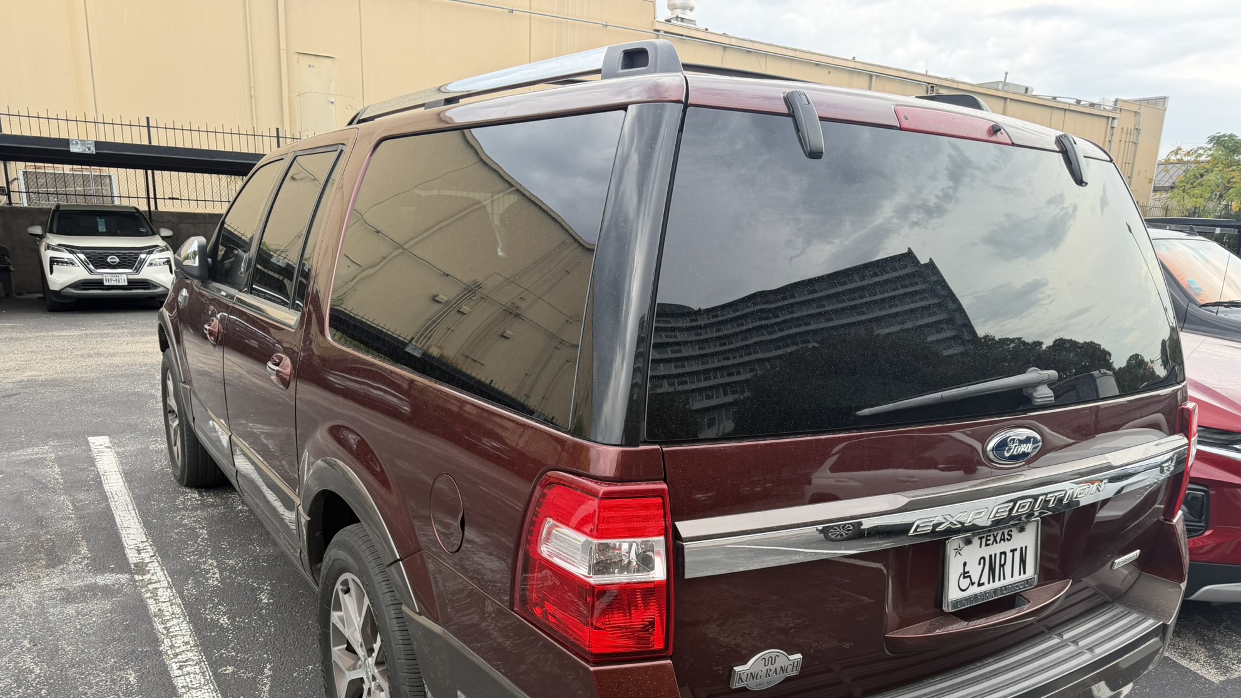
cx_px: 638
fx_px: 889
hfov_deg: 69.8
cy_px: 473
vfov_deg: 42.3
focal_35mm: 27
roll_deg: -2.7
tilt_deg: -12.8
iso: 80
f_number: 1.78
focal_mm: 6.76
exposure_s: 1/167
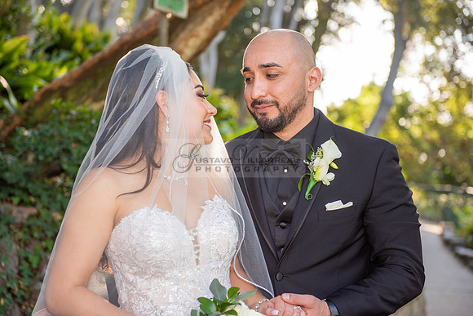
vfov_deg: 19.5
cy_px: 158
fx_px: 920
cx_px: 236
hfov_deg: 28.8
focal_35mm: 70
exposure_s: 1/160
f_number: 3.5
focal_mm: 70
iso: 200
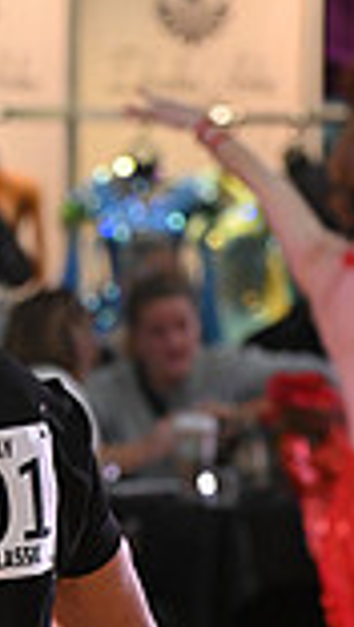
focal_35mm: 453
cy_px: 828
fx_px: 7543
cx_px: -356
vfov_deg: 4.7
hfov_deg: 2.7
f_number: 5
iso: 2000
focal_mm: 116
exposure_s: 1/320
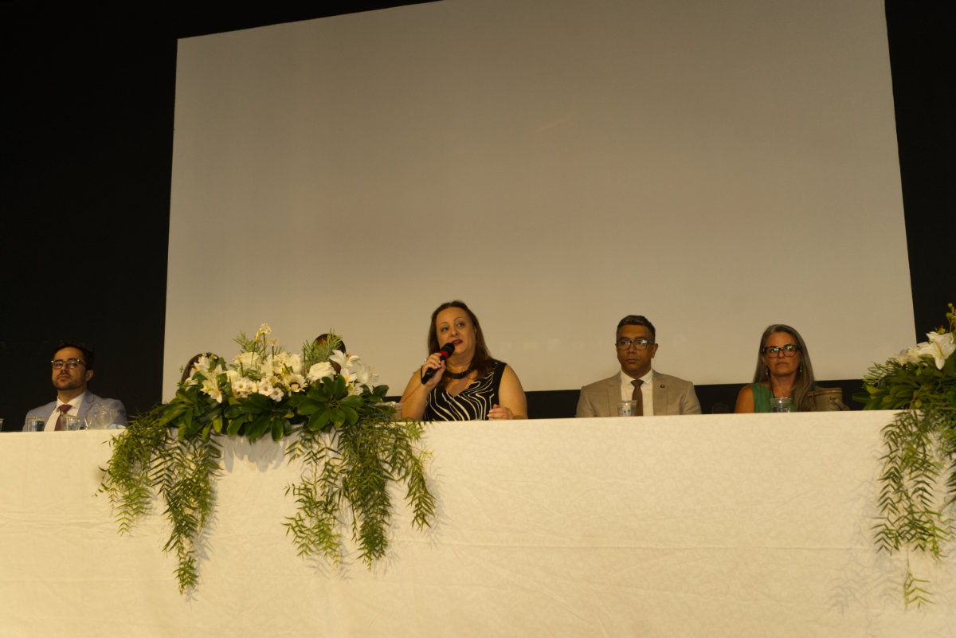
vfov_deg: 37.9
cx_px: 478
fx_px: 930
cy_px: 319
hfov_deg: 54.4
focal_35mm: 35
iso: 2500
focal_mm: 35
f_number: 4
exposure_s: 1/100
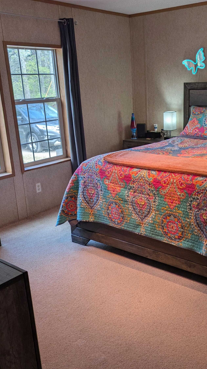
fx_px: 342
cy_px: 185
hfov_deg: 33.3
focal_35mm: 35
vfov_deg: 56.6
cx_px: 144
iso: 19
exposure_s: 1/30
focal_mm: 6.9
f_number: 1.68
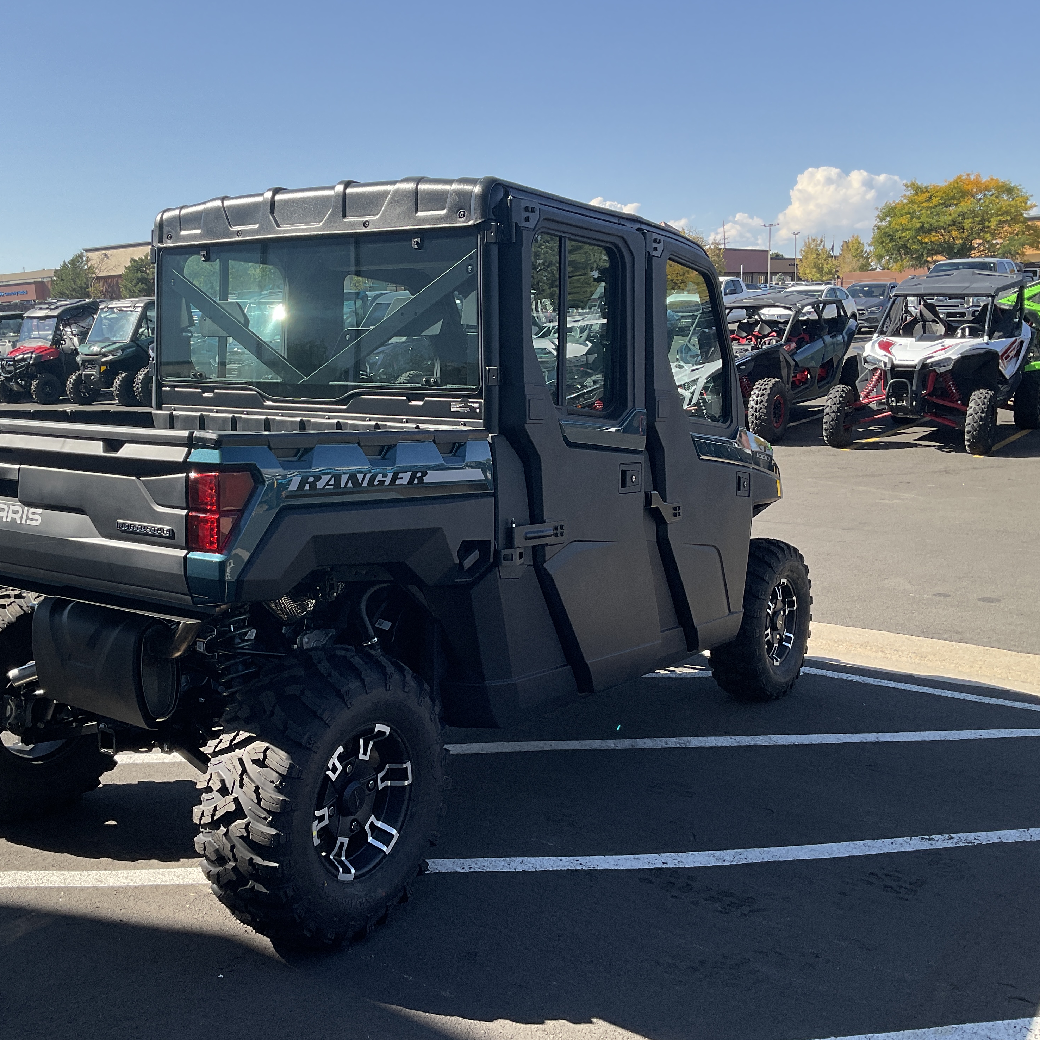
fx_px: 1190
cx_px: 441
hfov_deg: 47.1
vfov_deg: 47.2
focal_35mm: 35
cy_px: 514
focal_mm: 3
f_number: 1.8
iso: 16
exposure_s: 1/929
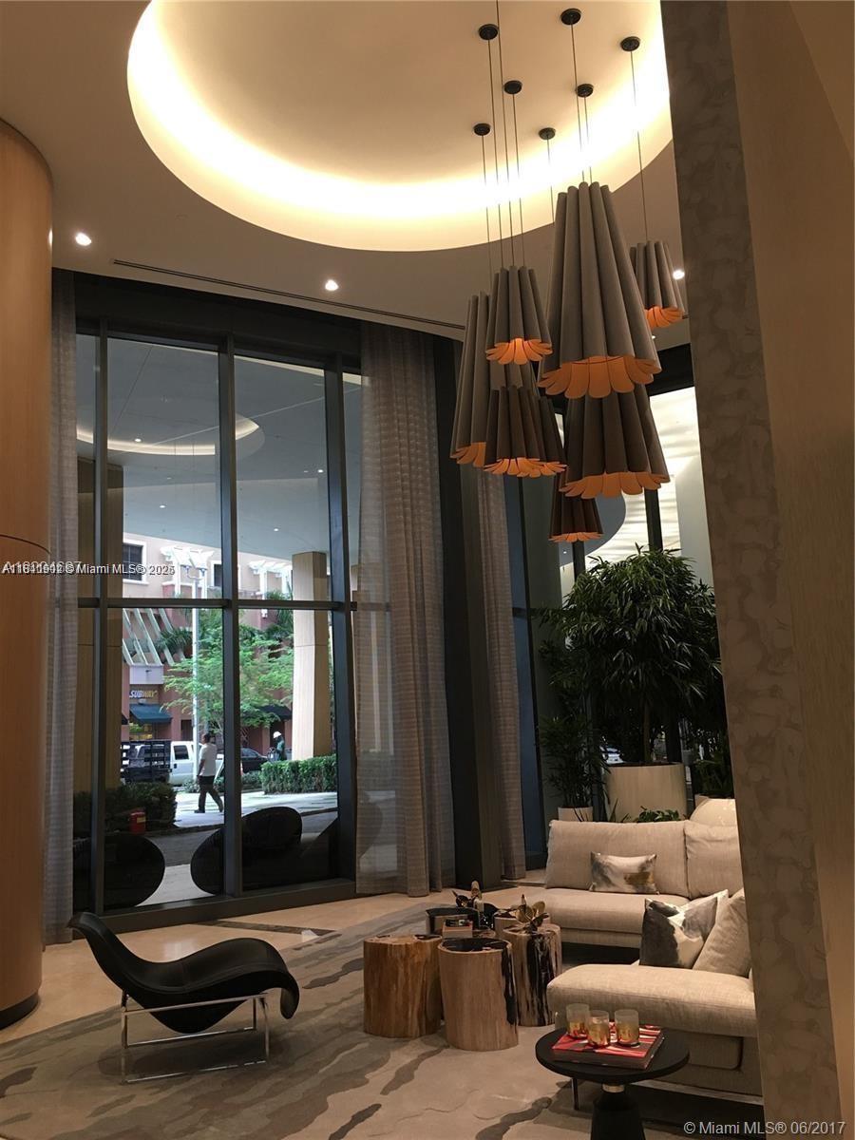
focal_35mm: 29
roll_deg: +3.0
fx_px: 955
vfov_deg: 61.7
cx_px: 428
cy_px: 570
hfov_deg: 48.2
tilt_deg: +10.3
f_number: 2.2
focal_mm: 4.15
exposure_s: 1/15
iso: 40
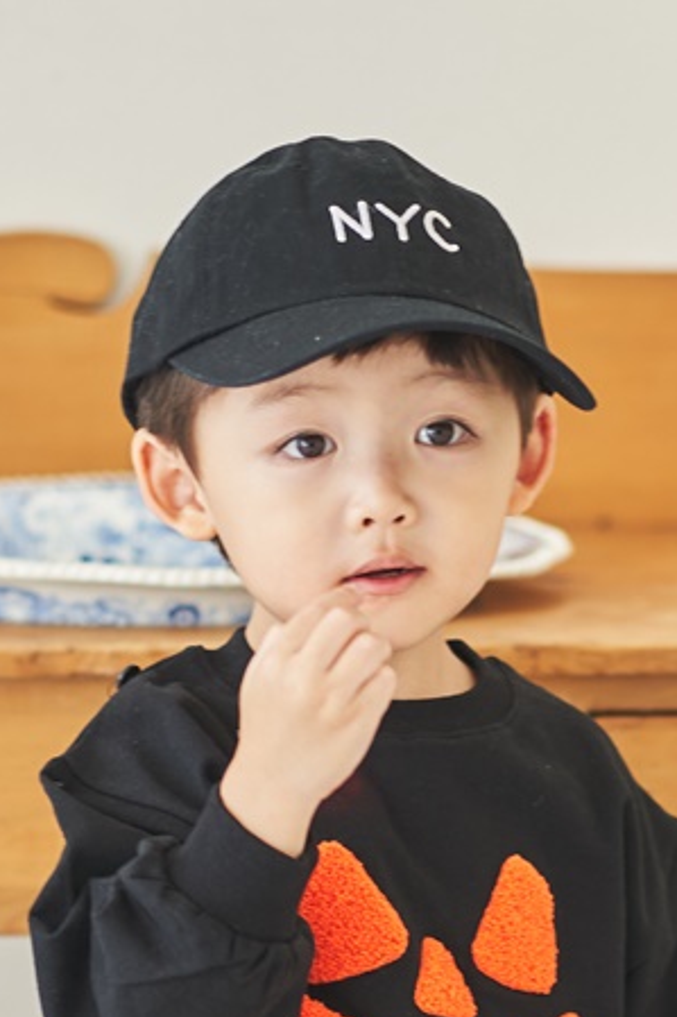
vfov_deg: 6.0
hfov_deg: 4.0
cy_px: 840
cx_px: 446
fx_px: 9626
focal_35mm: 341
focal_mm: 85
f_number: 1.8
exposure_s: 1/200
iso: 250
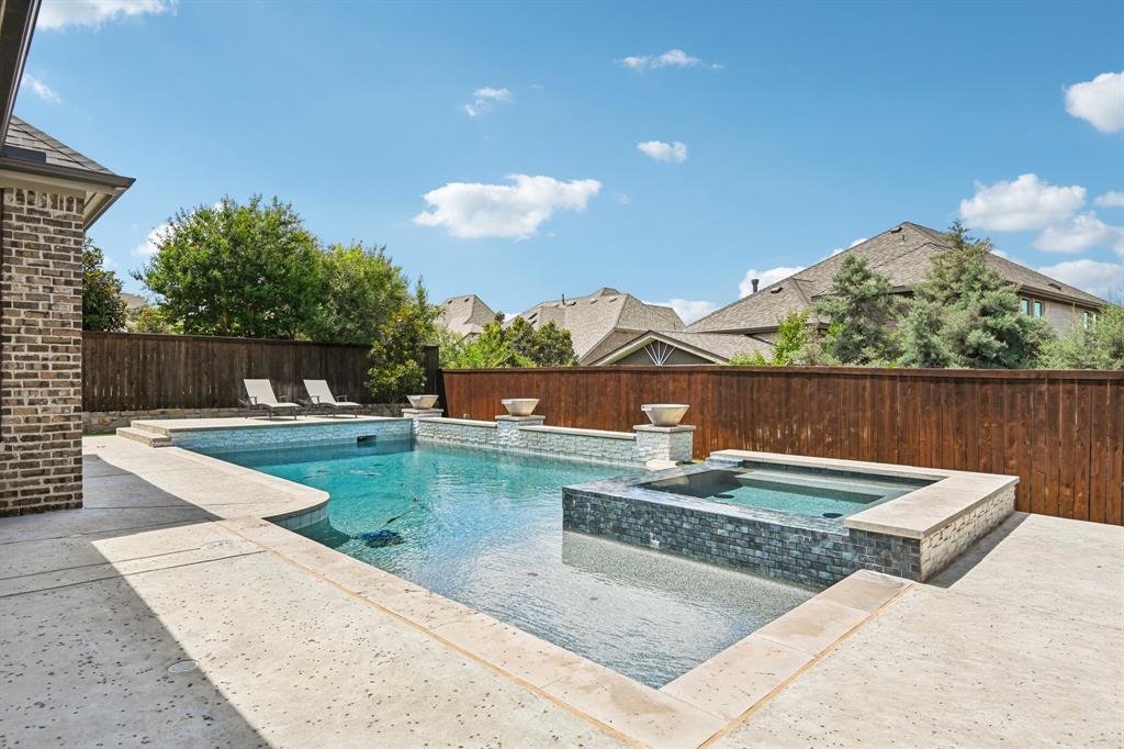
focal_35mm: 20
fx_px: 624
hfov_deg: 84.0
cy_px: 374
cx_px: 562
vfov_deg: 61.9
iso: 400
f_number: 8
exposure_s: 1/1250
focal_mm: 20
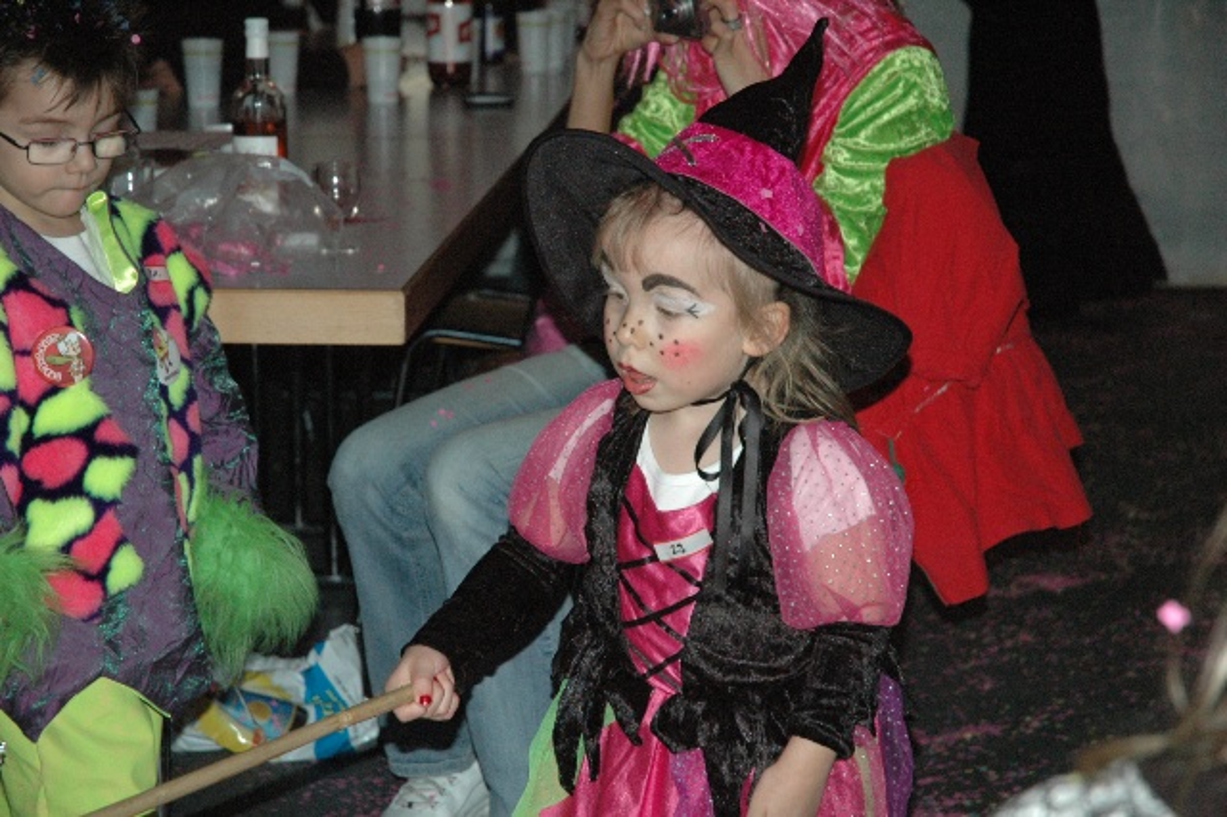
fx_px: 3577
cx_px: 614
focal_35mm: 105
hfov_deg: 19.5
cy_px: 408
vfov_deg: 13.0
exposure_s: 1/60
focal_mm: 70
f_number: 5
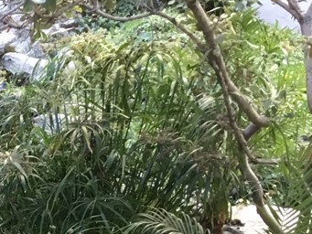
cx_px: -139
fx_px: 839
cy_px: 324
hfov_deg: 18.9
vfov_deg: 15.0
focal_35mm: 93
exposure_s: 1/30
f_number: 2.4
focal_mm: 3.3
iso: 80
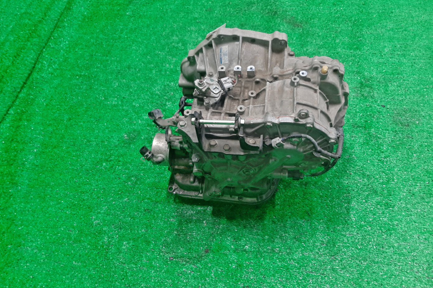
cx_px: 224
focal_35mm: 28
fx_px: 337
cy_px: 134
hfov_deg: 65.5
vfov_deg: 46.4
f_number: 1.7
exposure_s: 1/50
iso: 137
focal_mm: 3.93
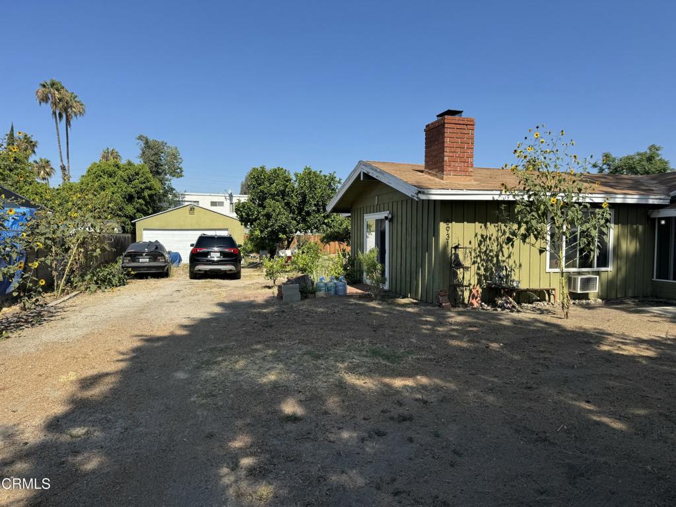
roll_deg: -0.6
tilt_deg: -1.1
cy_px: 254
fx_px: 469
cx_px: 338
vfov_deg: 56.8
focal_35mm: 24
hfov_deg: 71.6
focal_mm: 6.76
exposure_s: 1/4049
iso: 80
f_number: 1.78
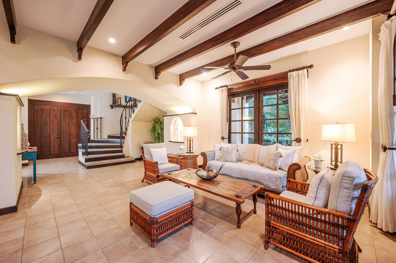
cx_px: 198
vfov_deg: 81.1
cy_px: 132
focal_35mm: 14
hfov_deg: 104.3
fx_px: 154
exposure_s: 1/1.25
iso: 160
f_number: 8
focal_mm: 14
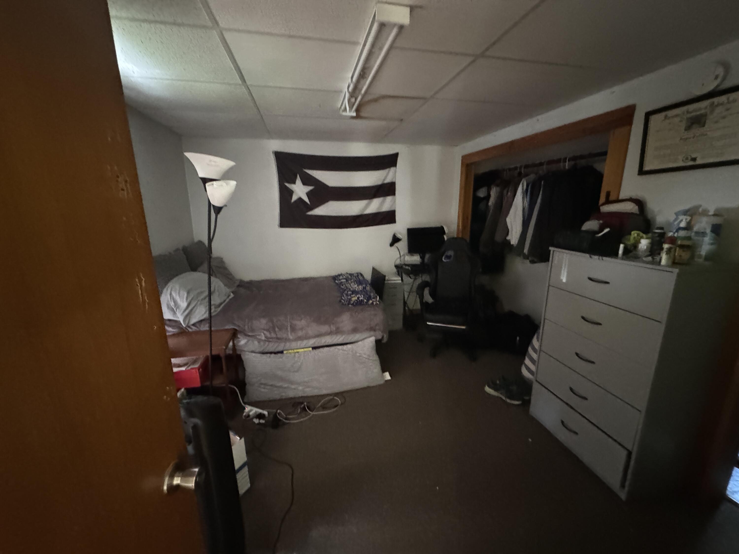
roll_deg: +0.8
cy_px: 277
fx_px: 299
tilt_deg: -12.0
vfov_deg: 85.7
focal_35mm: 14
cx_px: 370
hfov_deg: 102.1
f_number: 2.2
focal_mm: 2.22
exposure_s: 1/30
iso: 2000
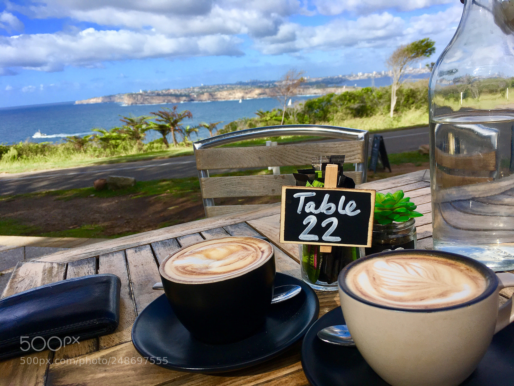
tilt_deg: -14.7
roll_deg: +6.3
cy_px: 193
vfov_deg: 48.2
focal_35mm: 29
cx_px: 257
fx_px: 431
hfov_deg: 61.7
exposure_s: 1/1326
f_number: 2.2
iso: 25
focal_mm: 4.15
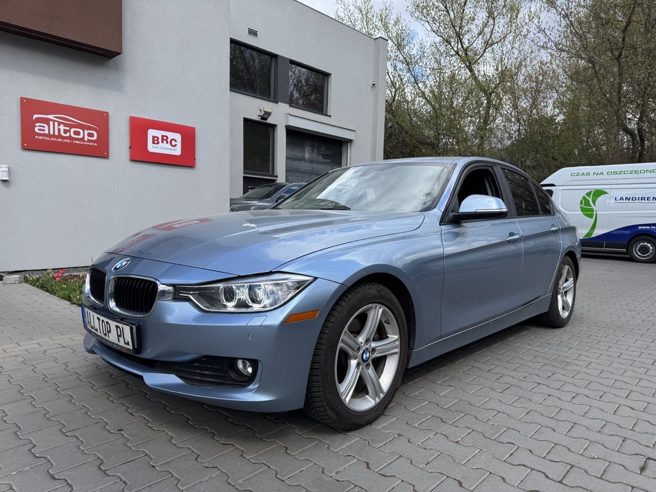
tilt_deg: -5.9
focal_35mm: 24
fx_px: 455
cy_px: 246
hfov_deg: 71.6
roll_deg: -1.5
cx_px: 328
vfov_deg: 56.8
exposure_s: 1/1597
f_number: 1.78
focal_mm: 6.76
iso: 80
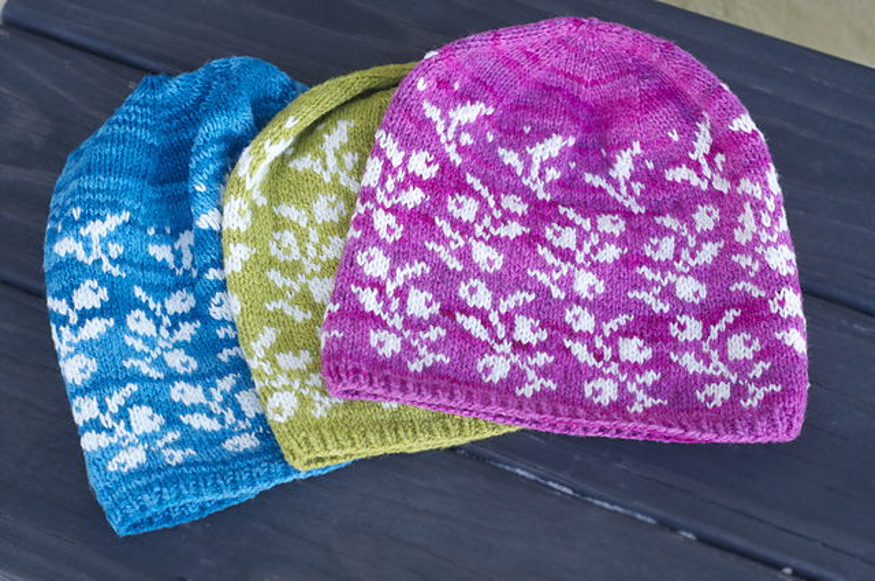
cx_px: 438
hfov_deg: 27.0
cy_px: 290
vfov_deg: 18.1
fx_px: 1821
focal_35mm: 75
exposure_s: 1/160
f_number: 4
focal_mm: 50
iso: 400
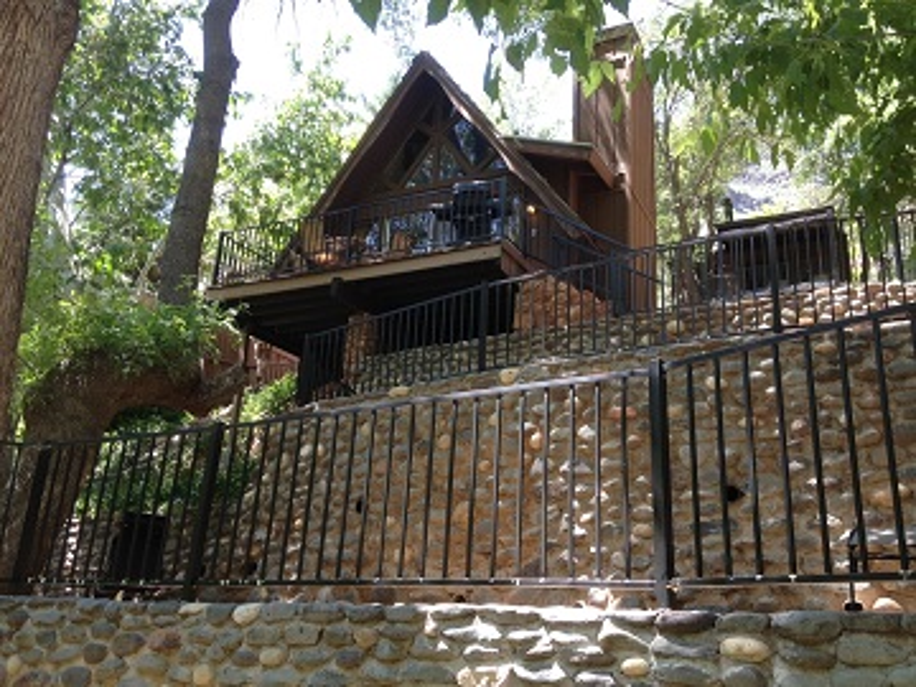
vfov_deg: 40.7
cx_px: 458
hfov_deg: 52.6
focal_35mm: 35
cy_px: 344
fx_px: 926
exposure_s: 1/129
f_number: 2.4
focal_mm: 4.28
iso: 64
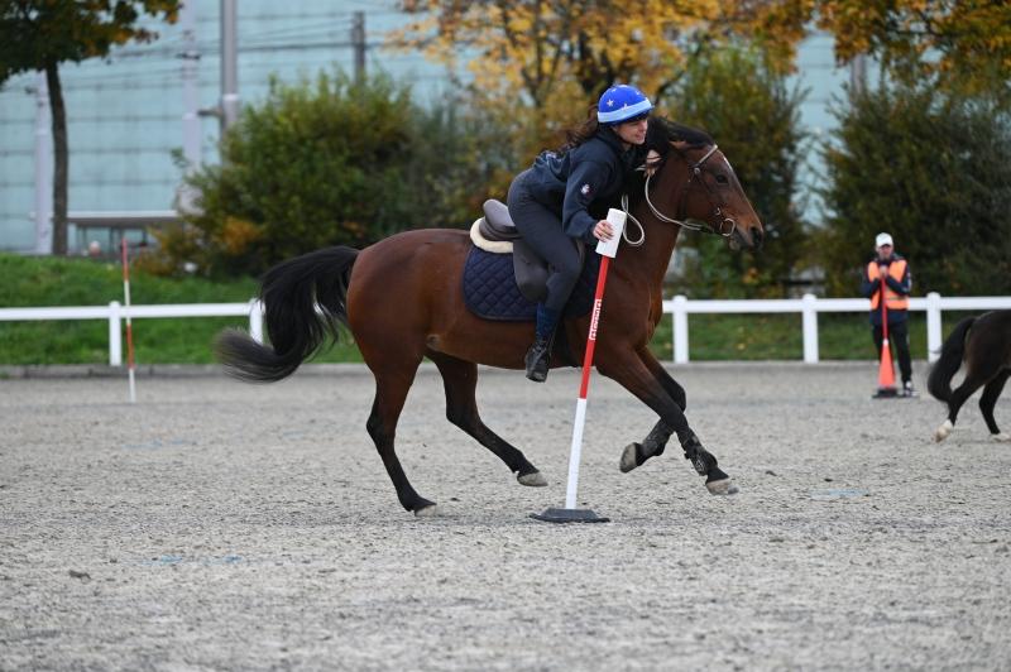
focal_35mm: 200
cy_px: 336
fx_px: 5612
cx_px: 506
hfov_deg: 10.3
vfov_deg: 6.9
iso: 720
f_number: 5
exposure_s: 1/800
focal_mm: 200
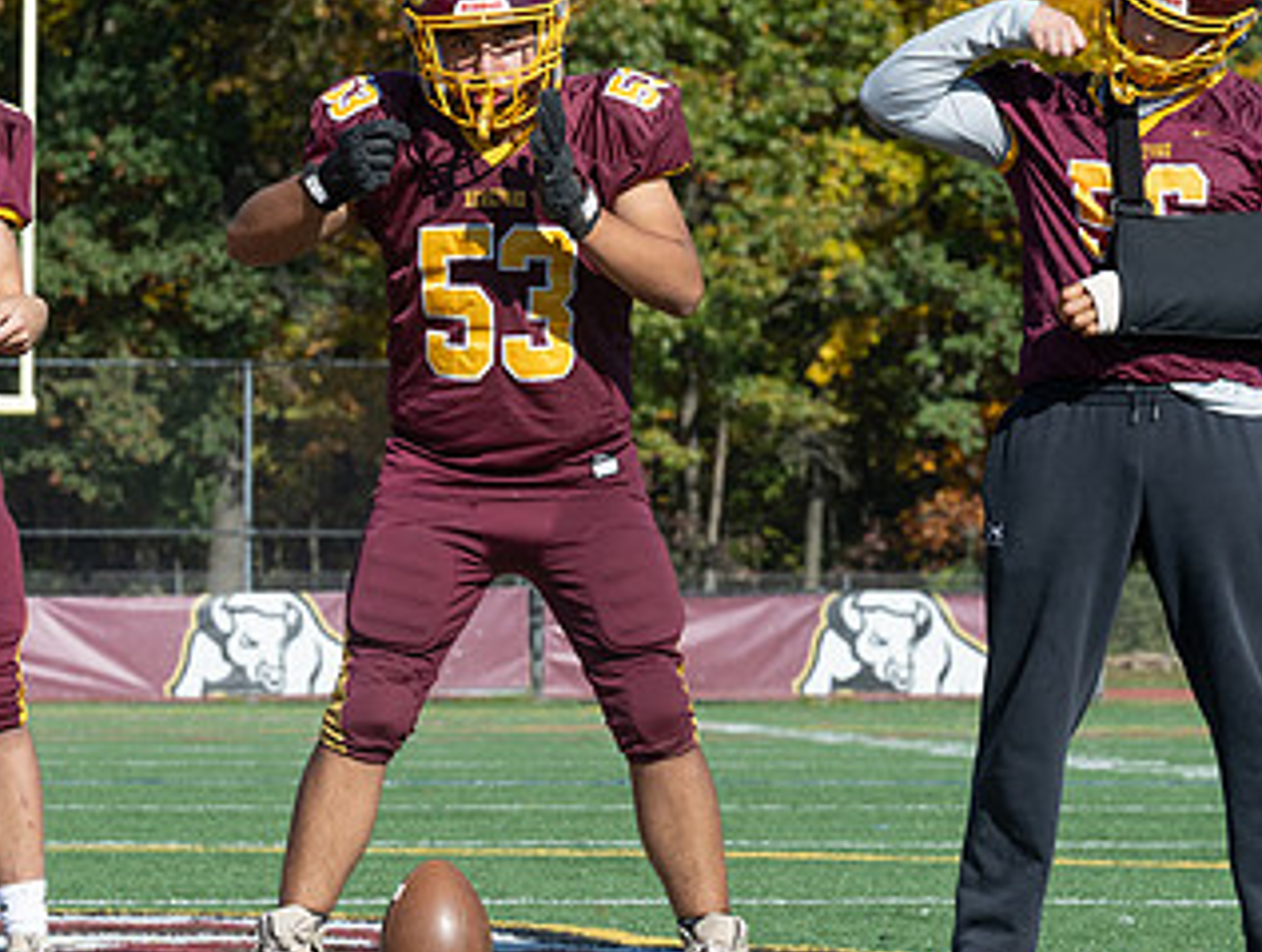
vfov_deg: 8.2
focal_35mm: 182
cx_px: 315
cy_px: 692
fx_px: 6648
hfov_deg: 10.8
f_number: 5.6
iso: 320
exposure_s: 1/1600
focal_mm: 76
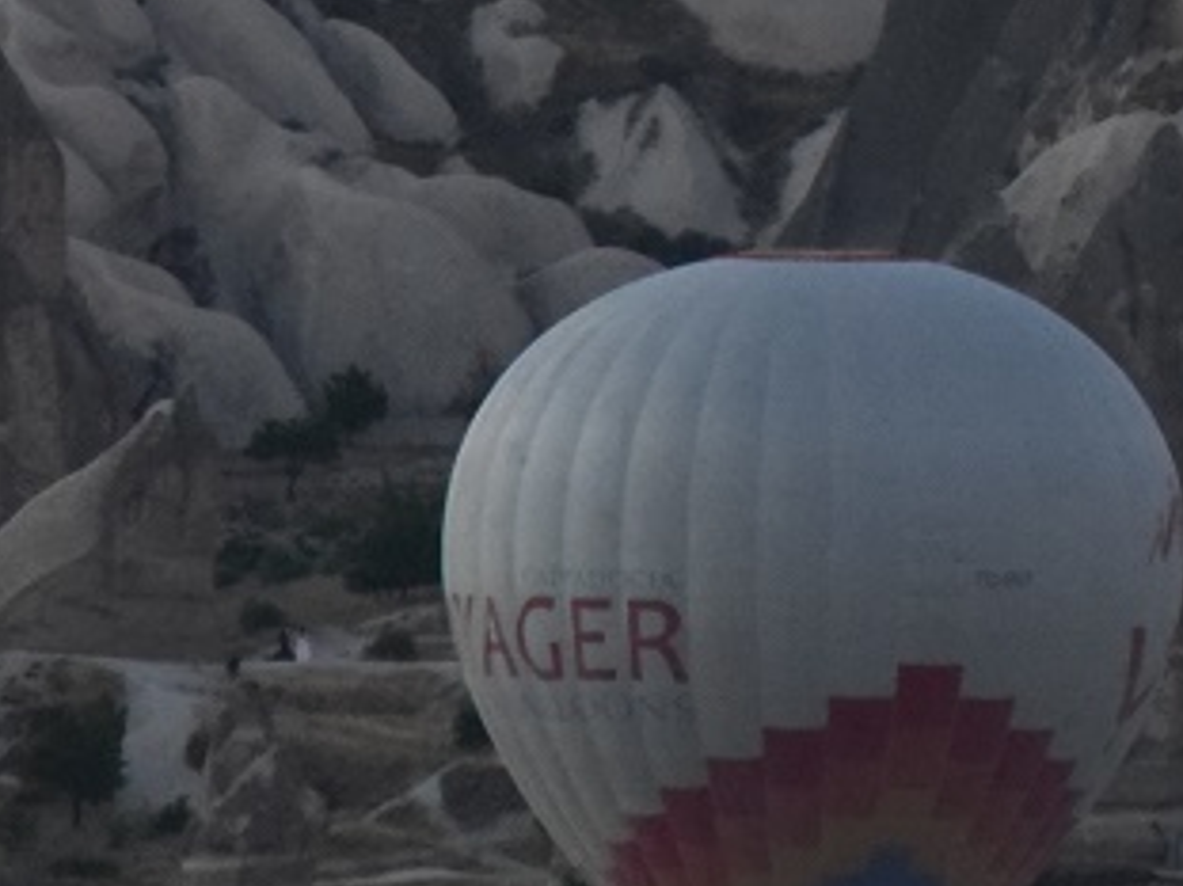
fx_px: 47519
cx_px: 1430
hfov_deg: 1.4
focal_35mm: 1391
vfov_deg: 1.1
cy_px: -426
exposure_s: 1/320
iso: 3200
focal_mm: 200
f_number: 5.6
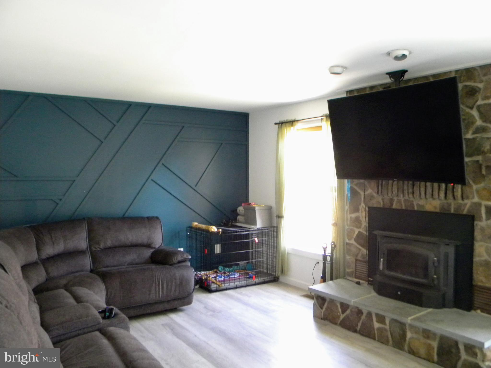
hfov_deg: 63.4
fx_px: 397
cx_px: 246
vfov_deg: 49.7
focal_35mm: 28
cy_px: 184
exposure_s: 1/14
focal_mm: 5
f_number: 3.5
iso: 400
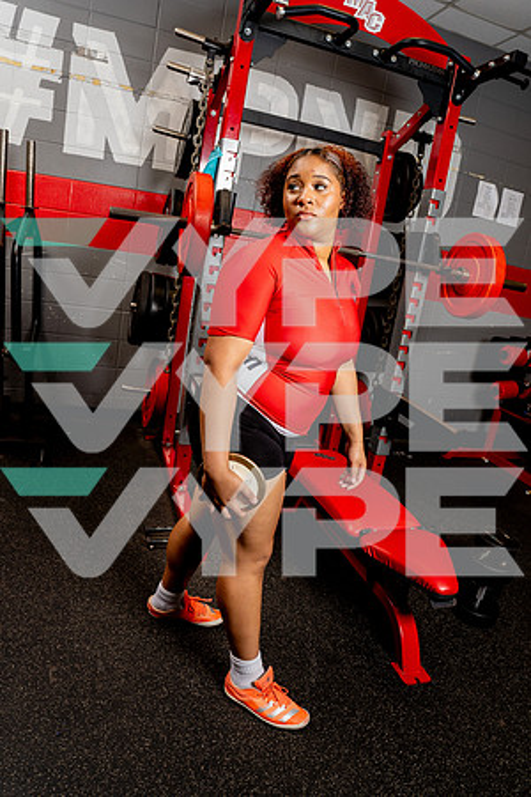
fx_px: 531
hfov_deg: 53.1
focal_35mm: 24
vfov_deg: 73.7
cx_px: 266
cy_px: 398
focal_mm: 24
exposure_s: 1/200
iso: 250
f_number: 7.1
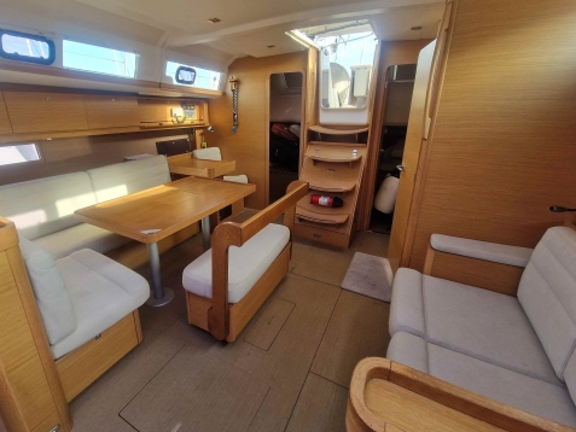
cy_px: 203
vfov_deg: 81.7
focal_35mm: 15
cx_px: 261
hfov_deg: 97.9
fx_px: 250
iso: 100
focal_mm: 2.2
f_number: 2.2
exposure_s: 1/100
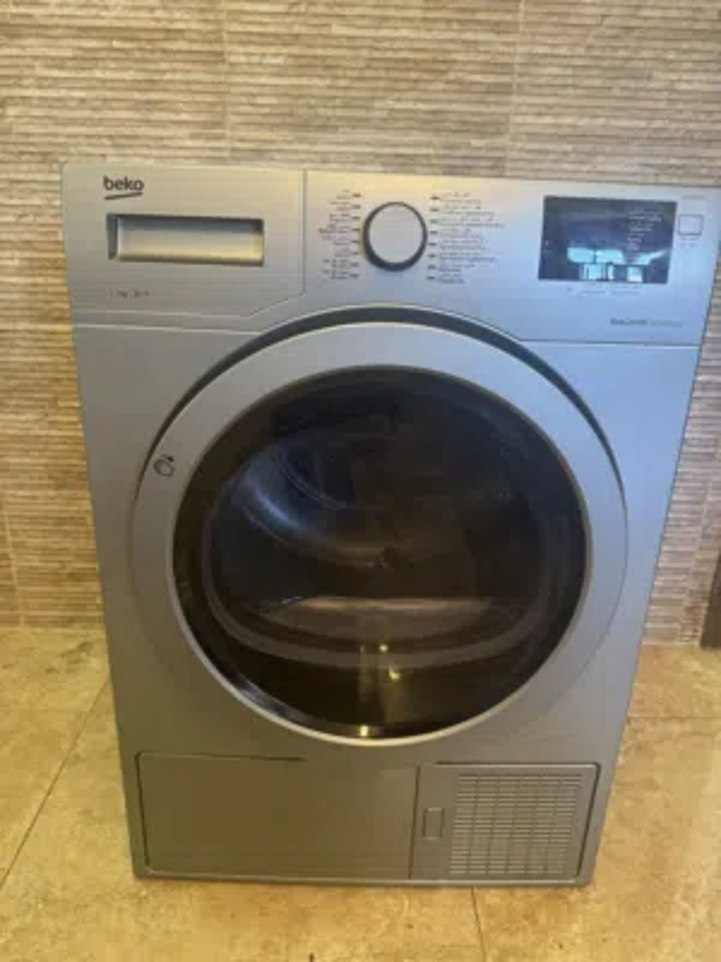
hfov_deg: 56.8
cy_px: 481
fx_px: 667
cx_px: 360
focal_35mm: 24
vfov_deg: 71.6
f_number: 1.78
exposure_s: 1/50
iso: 320
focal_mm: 6.76
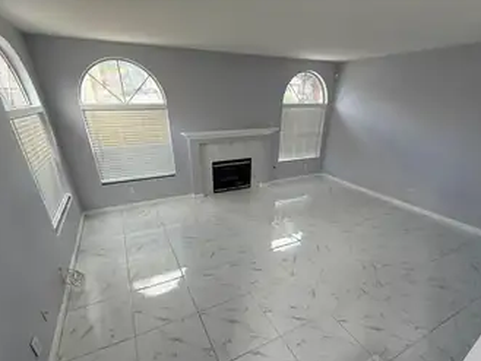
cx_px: 244
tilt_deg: -27.3
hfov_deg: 91.0
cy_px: 213
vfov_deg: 74.1
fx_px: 236
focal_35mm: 17
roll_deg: +0.3
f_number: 2.2
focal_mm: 2.22
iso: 80
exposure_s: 1/121
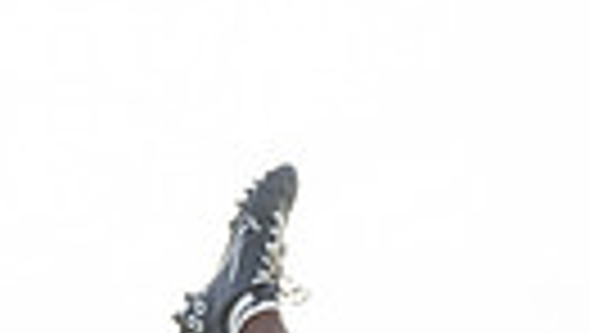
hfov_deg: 16.1
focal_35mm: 133
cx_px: 297
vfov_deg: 7.9
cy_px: 1008
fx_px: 2083
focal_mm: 37
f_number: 5.6
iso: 100
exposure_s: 1/320
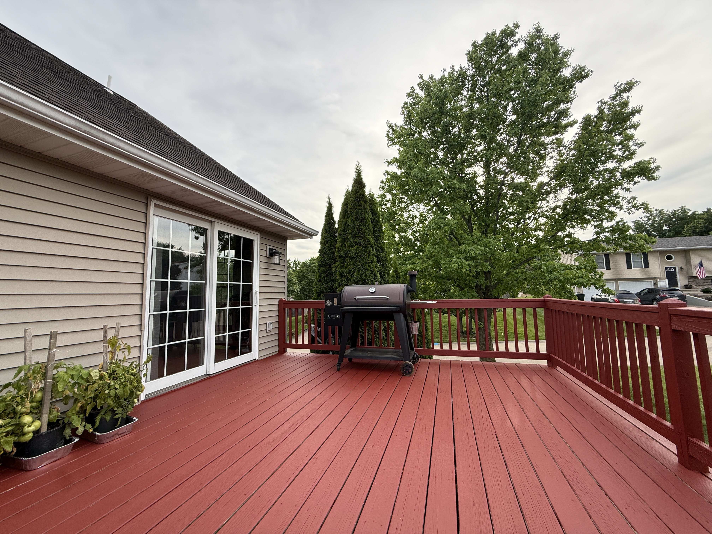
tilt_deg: +6.3
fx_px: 288
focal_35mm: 14
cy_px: 267
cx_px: 356
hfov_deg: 102.1
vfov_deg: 85.7
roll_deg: +1.1
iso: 64
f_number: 2.2
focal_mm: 2.22
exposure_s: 1/479
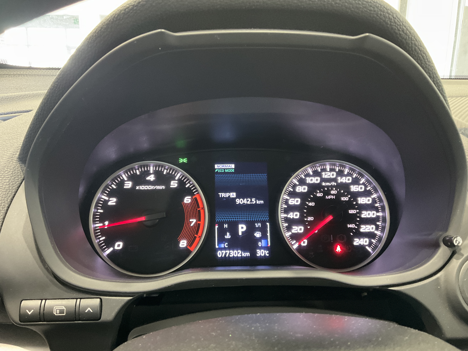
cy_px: 176
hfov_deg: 61.7
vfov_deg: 48.2
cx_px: 234
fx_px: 392
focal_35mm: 29
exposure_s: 1/24
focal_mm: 3
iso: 400
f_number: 1.8
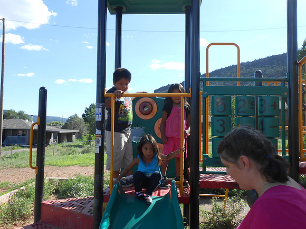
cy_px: 114
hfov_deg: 60.0
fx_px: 265
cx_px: 153
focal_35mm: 30
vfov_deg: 46.8
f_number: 3.8
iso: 80
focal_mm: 5.3
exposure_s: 1/400
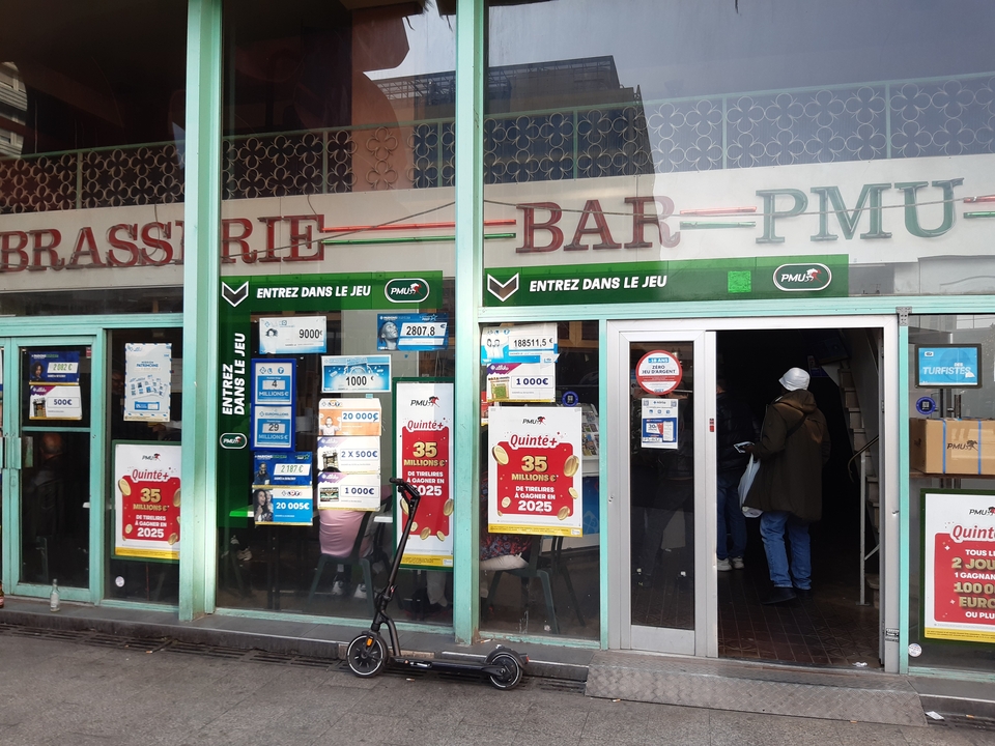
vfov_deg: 53.1
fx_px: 747
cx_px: 498
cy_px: 373
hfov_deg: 67.3
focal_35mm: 26
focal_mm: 3.92
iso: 40
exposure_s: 1/474
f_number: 1.7
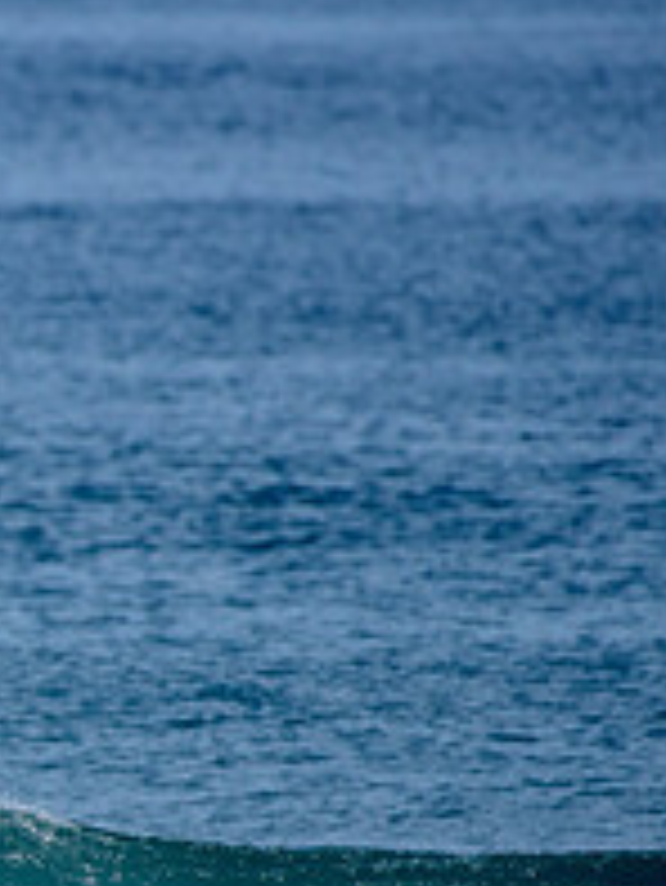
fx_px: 36208
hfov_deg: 1.1
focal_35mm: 1413
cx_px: -531
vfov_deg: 1.4
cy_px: 816
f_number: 6.3
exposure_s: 1/2500
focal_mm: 500
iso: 250
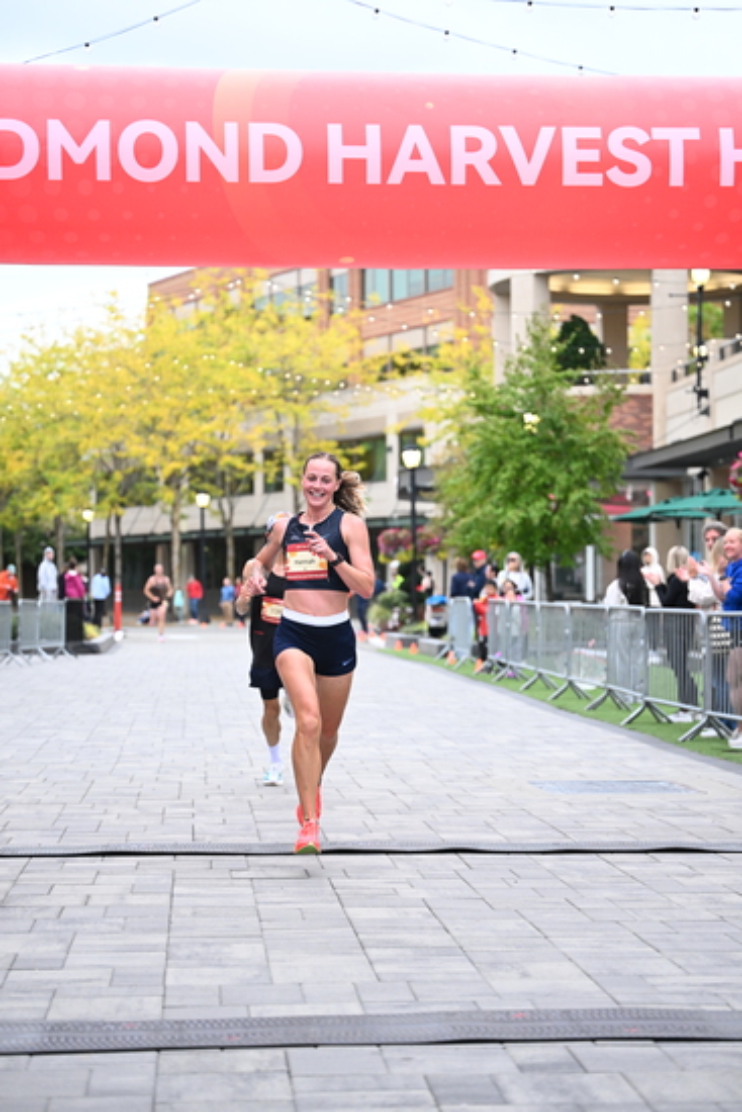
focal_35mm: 70
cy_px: 556
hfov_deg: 19.5
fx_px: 2163
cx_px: 371
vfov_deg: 28.8
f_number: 2.8
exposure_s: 1/800
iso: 1600
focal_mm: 70
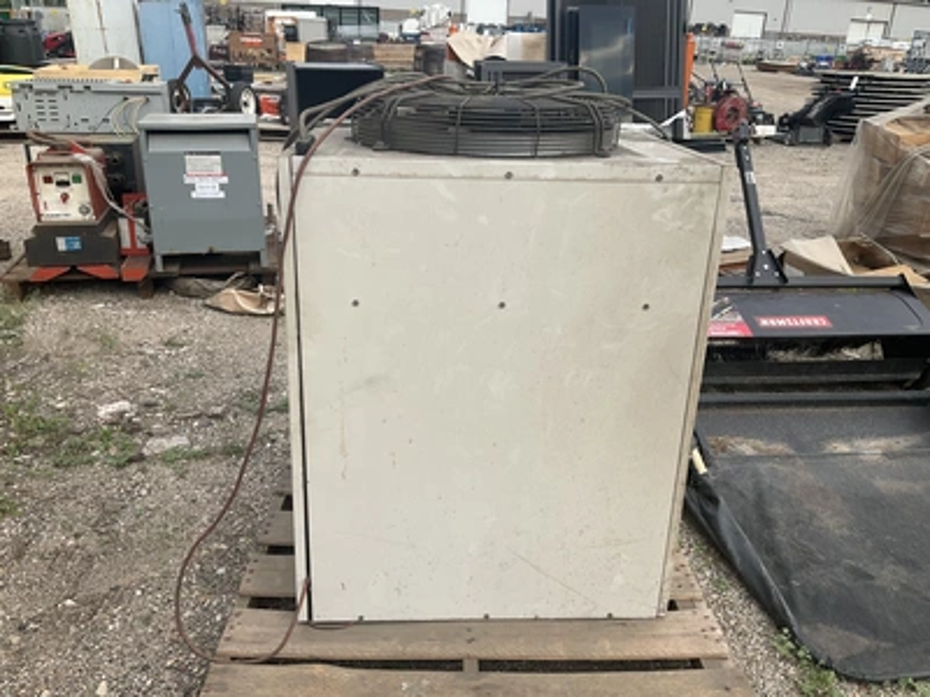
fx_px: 779
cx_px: 465
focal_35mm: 29
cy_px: 348
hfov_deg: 61.7
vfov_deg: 48.2
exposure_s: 1/642
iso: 25
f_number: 1.8
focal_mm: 3
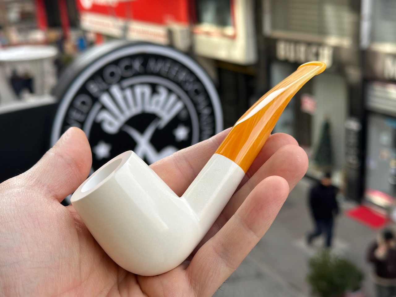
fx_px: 549
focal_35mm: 48
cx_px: 198
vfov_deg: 30.3
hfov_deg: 39.7
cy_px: 148
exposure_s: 1/501
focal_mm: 6.86
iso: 64
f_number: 1.78
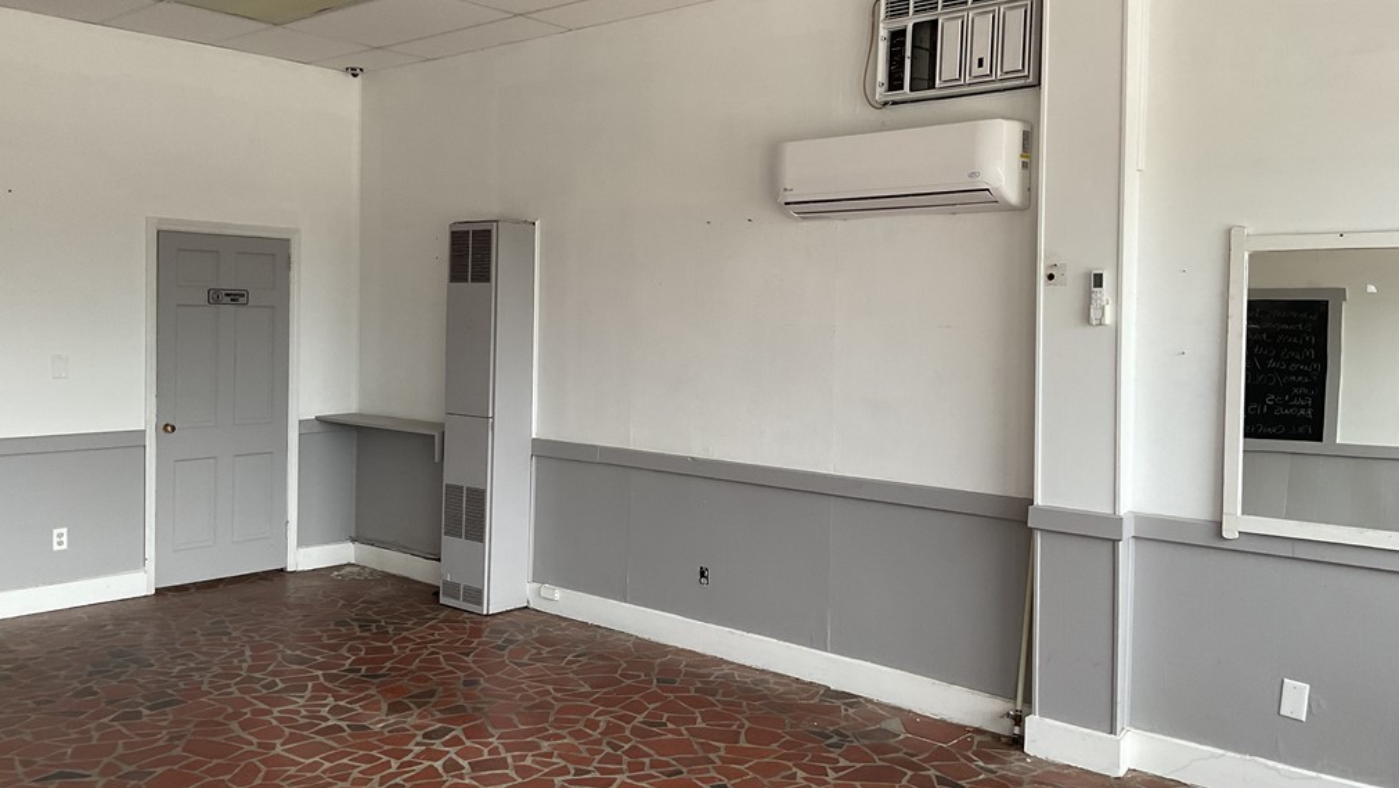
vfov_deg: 36.6
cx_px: 696
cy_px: 343
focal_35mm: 32
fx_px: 1187
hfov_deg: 61.0
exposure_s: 1/120
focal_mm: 3
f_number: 1.8
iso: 64
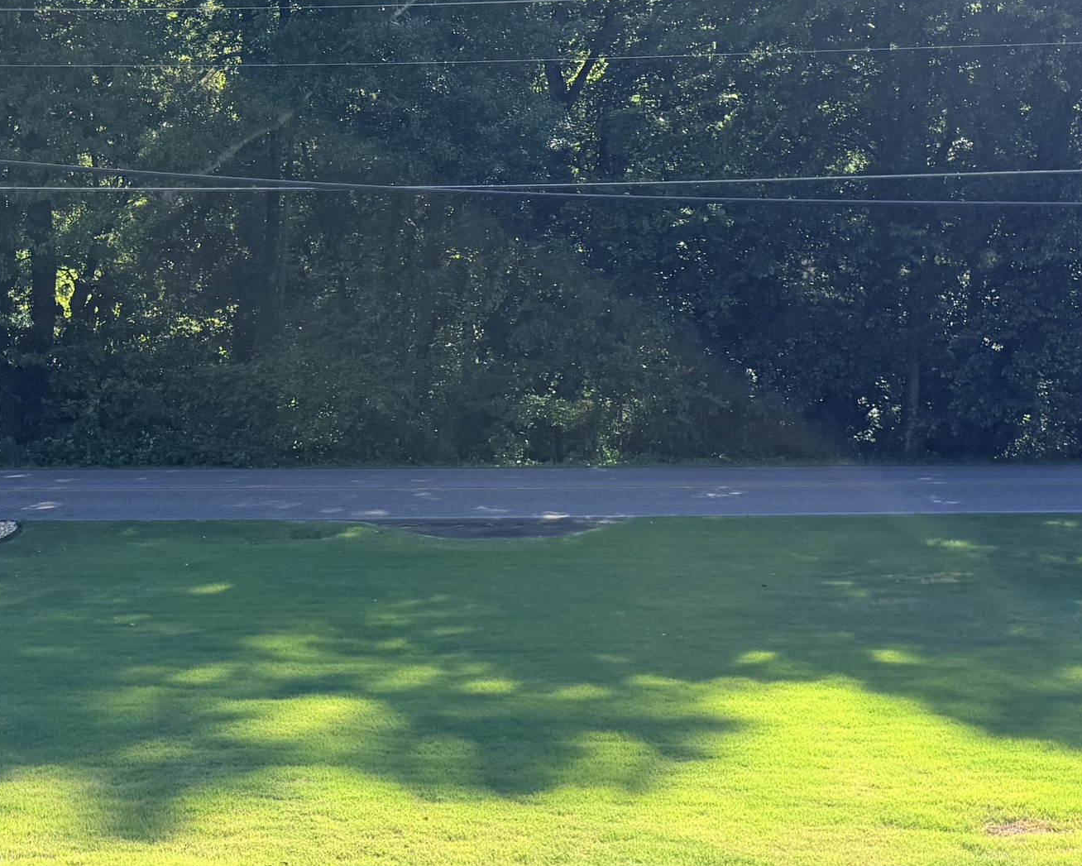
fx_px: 1762
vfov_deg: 27.6
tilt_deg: -5.7
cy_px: 465
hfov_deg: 33.5
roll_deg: -0.1
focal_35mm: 55
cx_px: 285
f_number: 1.78
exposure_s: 1/1385
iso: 80
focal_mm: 6.76
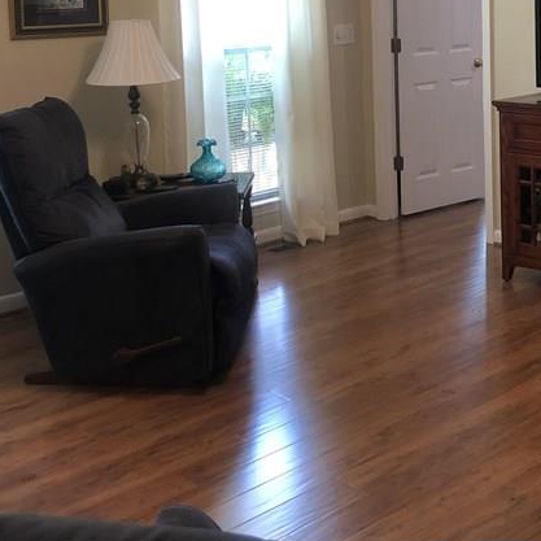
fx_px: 1008
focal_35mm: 57
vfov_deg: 29.2
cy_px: 91
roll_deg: +1.4
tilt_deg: -4.9
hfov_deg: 29.9
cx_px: 337
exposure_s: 1/15
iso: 50
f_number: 1.8
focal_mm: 3.99
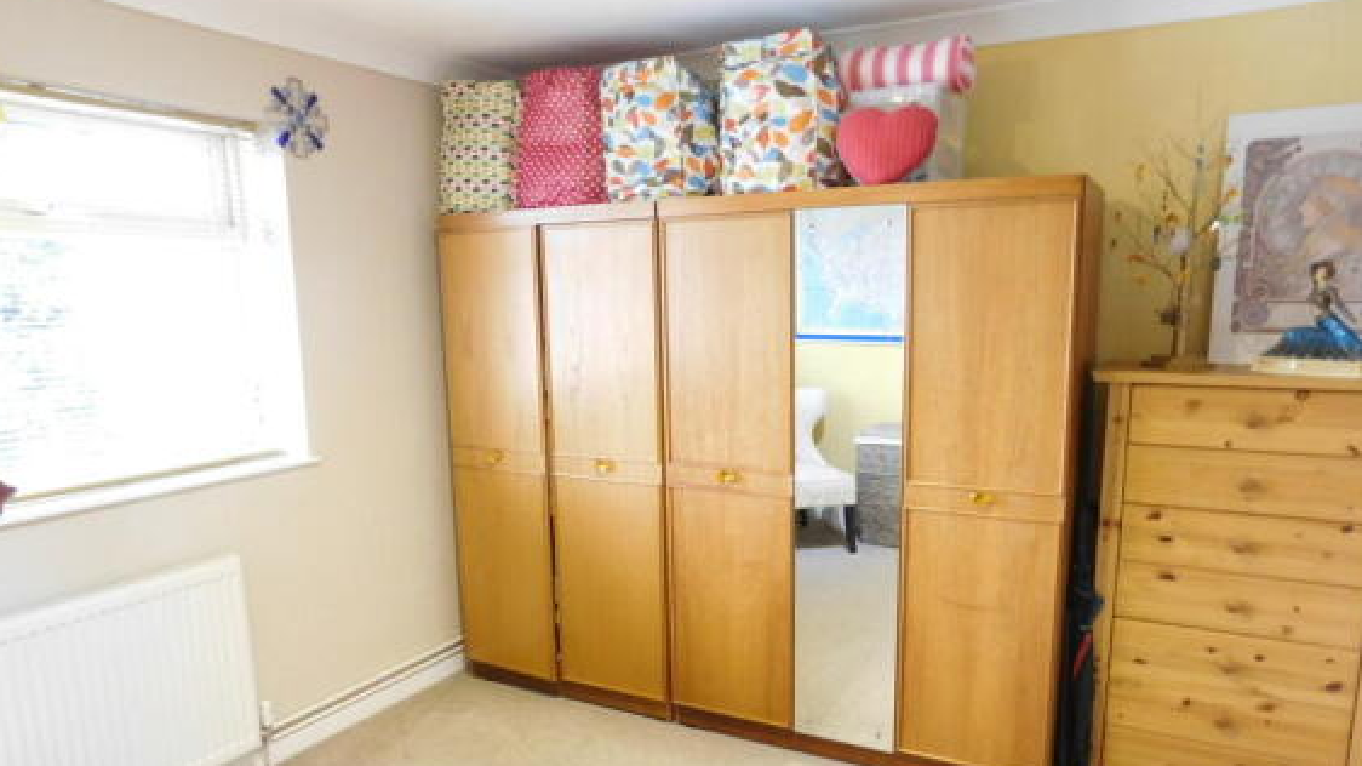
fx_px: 939
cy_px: 474
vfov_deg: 44.1
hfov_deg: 71.9
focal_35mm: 26
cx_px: 694
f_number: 3
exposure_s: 1/13
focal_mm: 4
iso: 400
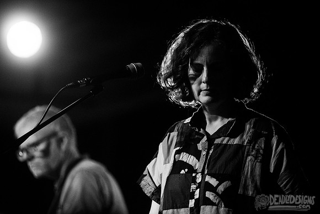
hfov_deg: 9.8
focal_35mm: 209
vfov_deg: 6.6
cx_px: 160
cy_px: 102
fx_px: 1861
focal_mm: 200
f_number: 3.2
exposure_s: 1/160
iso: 2000
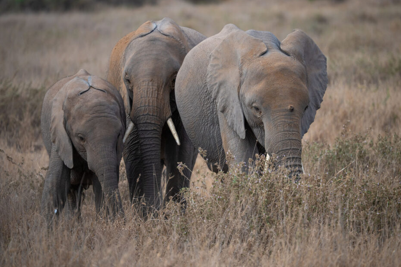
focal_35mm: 375
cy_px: 122
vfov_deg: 3.7
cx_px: 217
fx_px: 4175
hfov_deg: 5.5
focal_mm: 340
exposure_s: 1/800
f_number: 5.3
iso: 360
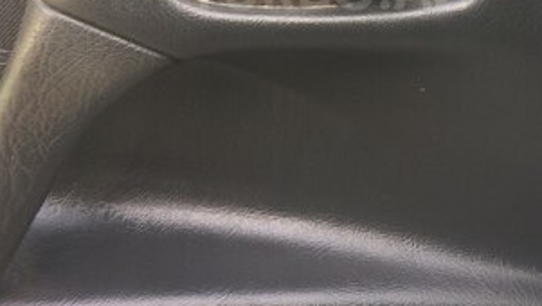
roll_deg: +2.7
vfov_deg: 22.1
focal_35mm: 52
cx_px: 328
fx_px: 748
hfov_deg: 39.6
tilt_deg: -22.8
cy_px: -11
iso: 50
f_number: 2.2
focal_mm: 4.15
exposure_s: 1/33
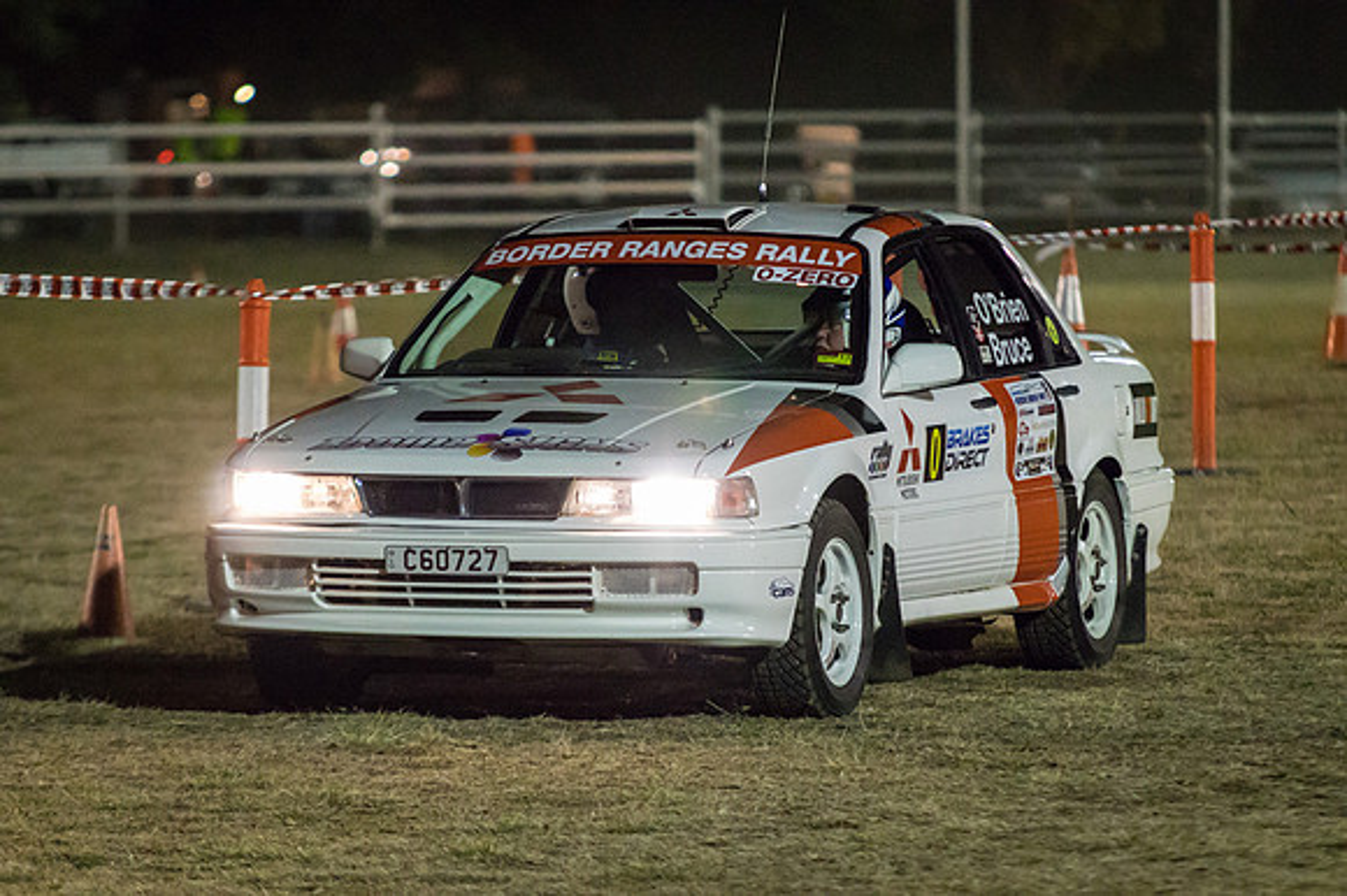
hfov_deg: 6.9
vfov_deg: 4.6
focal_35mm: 300
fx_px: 11218
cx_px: 674
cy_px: 448
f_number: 3.2
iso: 6400
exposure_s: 1/200
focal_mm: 200
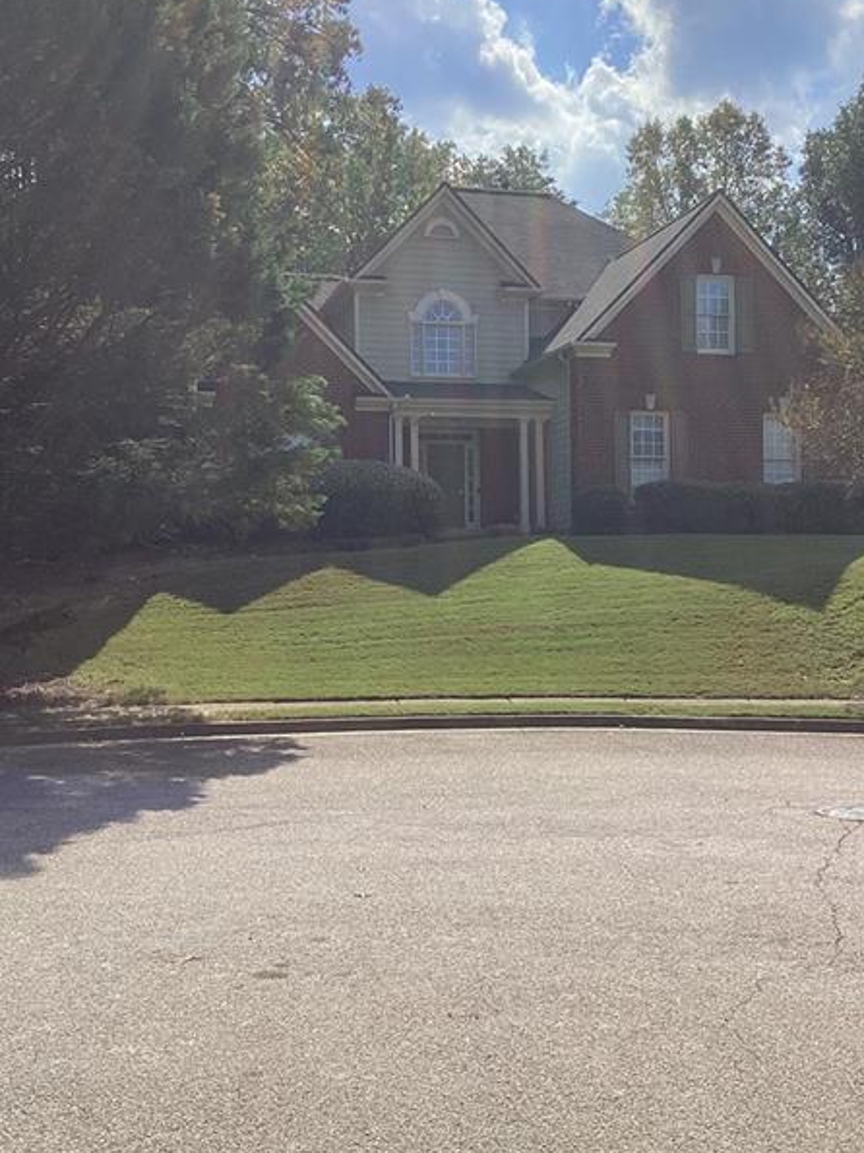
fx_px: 1332
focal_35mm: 40
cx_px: 403
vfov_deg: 46.8
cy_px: 593
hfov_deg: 35.9
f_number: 2.4
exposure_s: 1/1698
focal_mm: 3.3
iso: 25
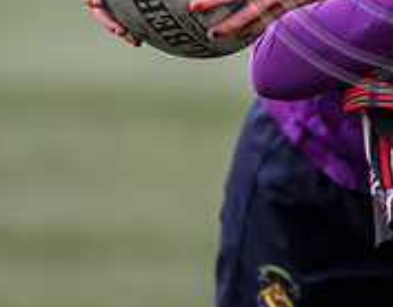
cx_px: 325
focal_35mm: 1446
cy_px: -129
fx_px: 16653
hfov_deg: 1.4
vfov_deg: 1.1
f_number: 3.2
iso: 500
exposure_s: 1/1250
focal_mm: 400
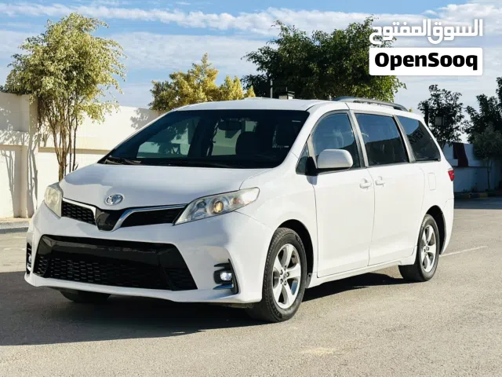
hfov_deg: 39.7
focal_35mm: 48
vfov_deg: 30.3
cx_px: 251
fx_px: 696
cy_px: 188
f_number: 1.78
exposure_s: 1/10870
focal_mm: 6.86
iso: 80
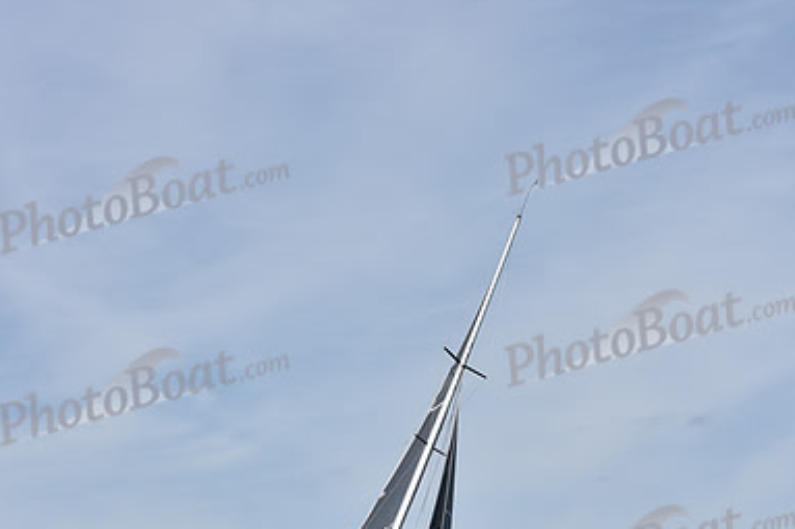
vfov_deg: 12.8
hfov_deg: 19.3
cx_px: 398
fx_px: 2340
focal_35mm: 106
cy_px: 471
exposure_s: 1/800
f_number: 8
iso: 320
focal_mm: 70
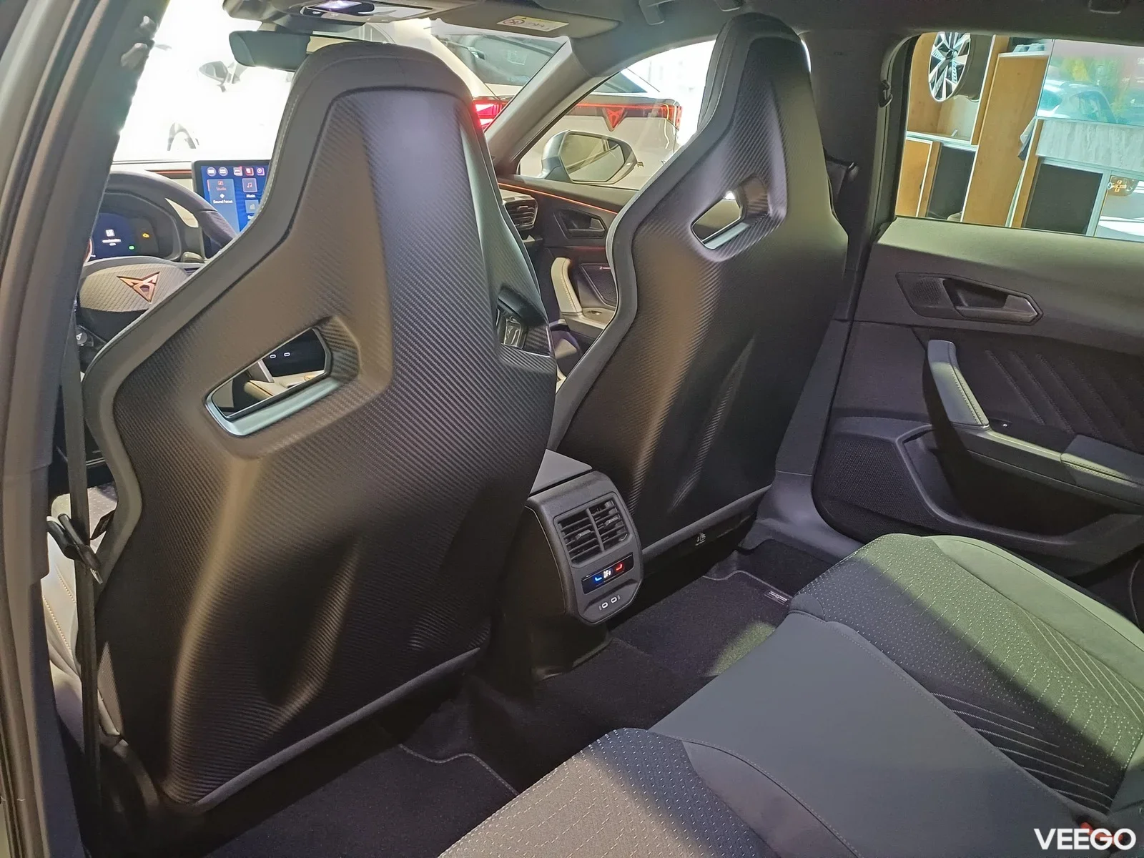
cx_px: 572
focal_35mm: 25
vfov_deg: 54.9
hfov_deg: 69.4
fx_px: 826
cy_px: 429
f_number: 1.8
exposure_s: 1/20
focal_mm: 4.65
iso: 800
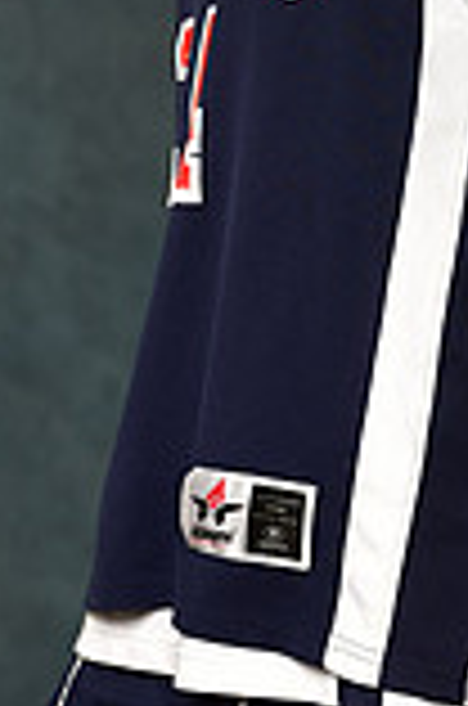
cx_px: 592
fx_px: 9068
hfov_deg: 3.0
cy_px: -270
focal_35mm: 463
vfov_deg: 4.4
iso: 200
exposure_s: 1/200
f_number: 4.5
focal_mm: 125
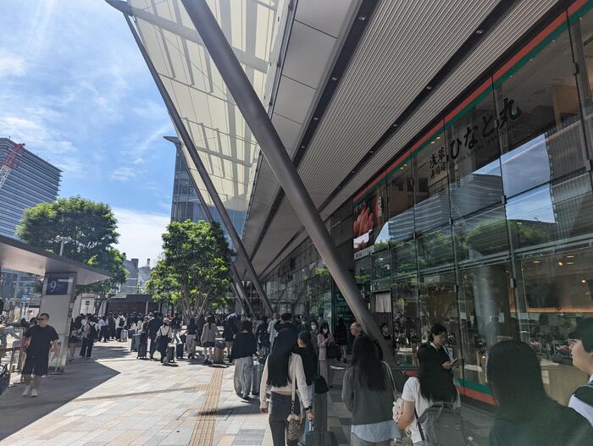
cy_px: 223
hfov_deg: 71.5
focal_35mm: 24
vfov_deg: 56.9
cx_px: 296
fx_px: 412
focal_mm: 6.81
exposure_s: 1/2899
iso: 45
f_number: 1.85
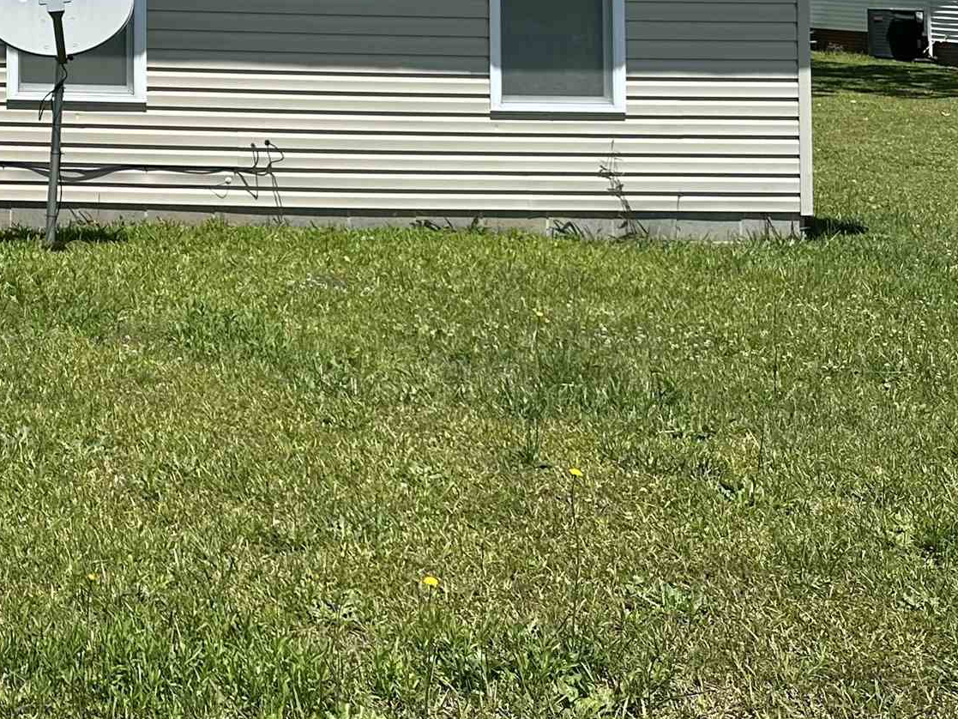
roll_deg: -1.9
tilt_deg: +3.7
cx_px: -270
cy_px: -199
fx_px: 1827
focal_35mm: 66
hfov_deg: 25.5
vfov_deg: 20.5
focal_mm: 6.86
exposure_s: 1/5000
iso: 80
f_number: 1.78
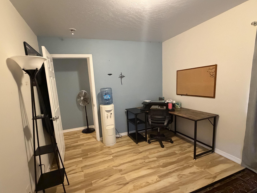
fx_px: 126
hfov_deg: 90.9
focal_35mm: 17
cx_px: 120
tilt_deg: -9.5
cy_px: 103
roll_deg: +3.8
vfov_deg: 74.6
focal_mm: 2.22
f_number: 2.2
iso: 1000
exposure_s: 1/60
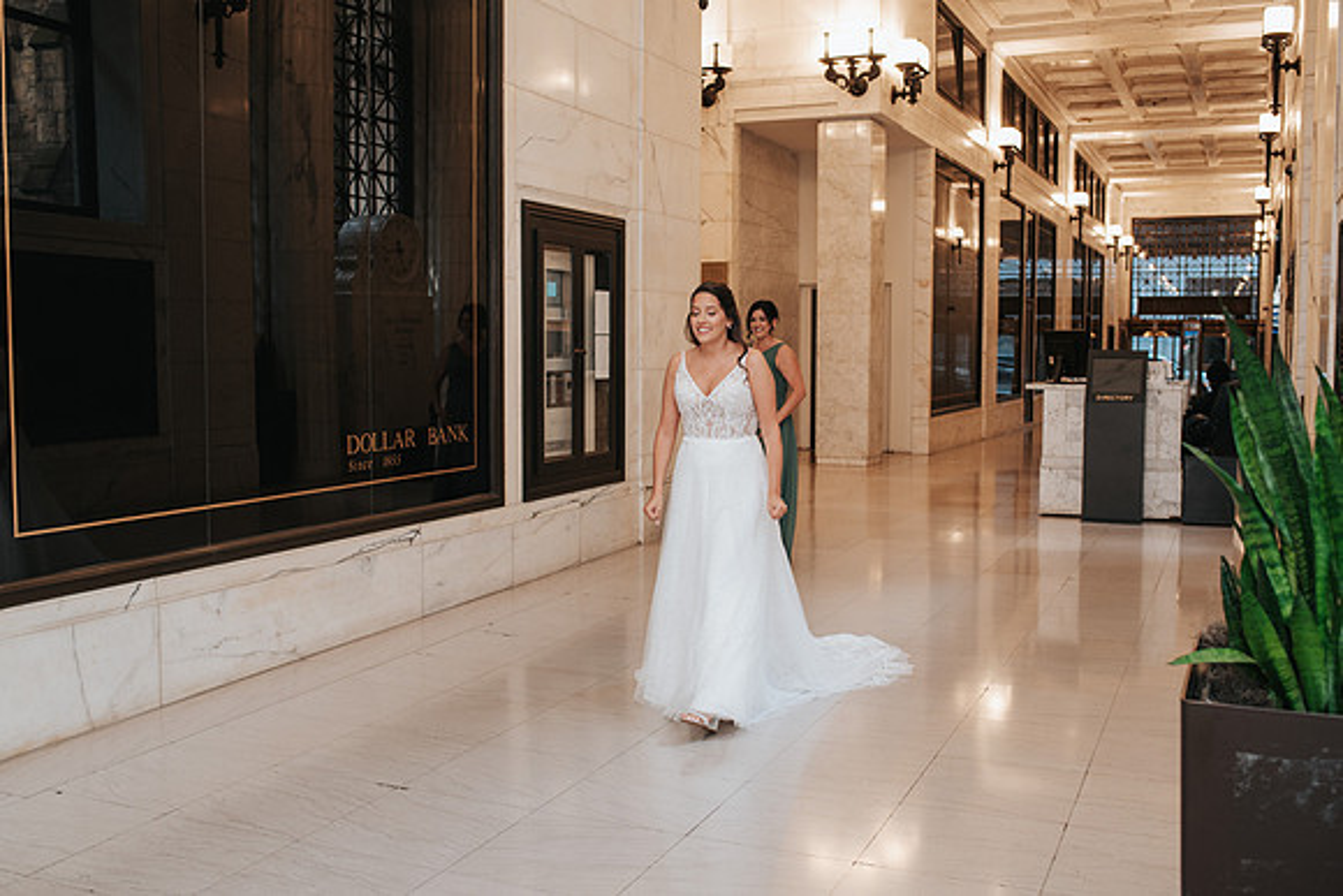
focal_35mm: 36
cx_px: 672
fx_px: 1331
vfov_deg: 37.2
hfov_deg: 53.5
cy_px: 448
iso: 800
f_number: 4
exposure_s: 1/125
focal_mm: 35
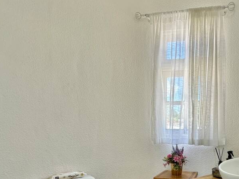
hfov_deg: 65.6
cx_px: 189
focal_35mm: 24
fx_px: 166
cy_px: 140
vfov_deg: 53.5
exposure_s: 1/120
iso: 50
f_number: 2.2
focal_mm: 2.22
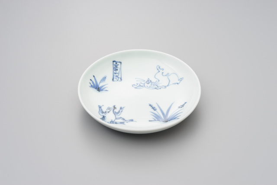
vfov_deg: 15.2
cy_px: 92
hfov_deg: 22.6
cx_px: 138
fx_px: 692
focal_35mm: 90
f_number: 11
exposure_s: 1/125
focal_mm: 90
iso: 200
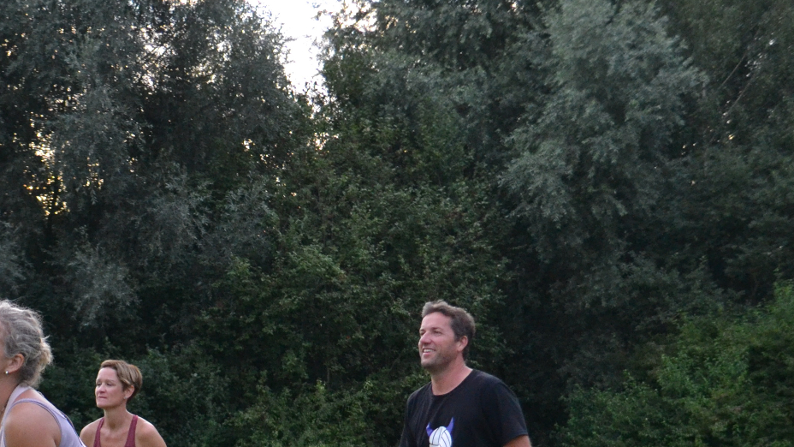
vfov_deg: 11.5
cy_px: 495
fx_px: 2190
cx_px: 220
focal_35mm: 104
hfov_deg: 20.4
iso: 1400
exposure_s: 1/500
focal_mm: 30
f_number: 4.5
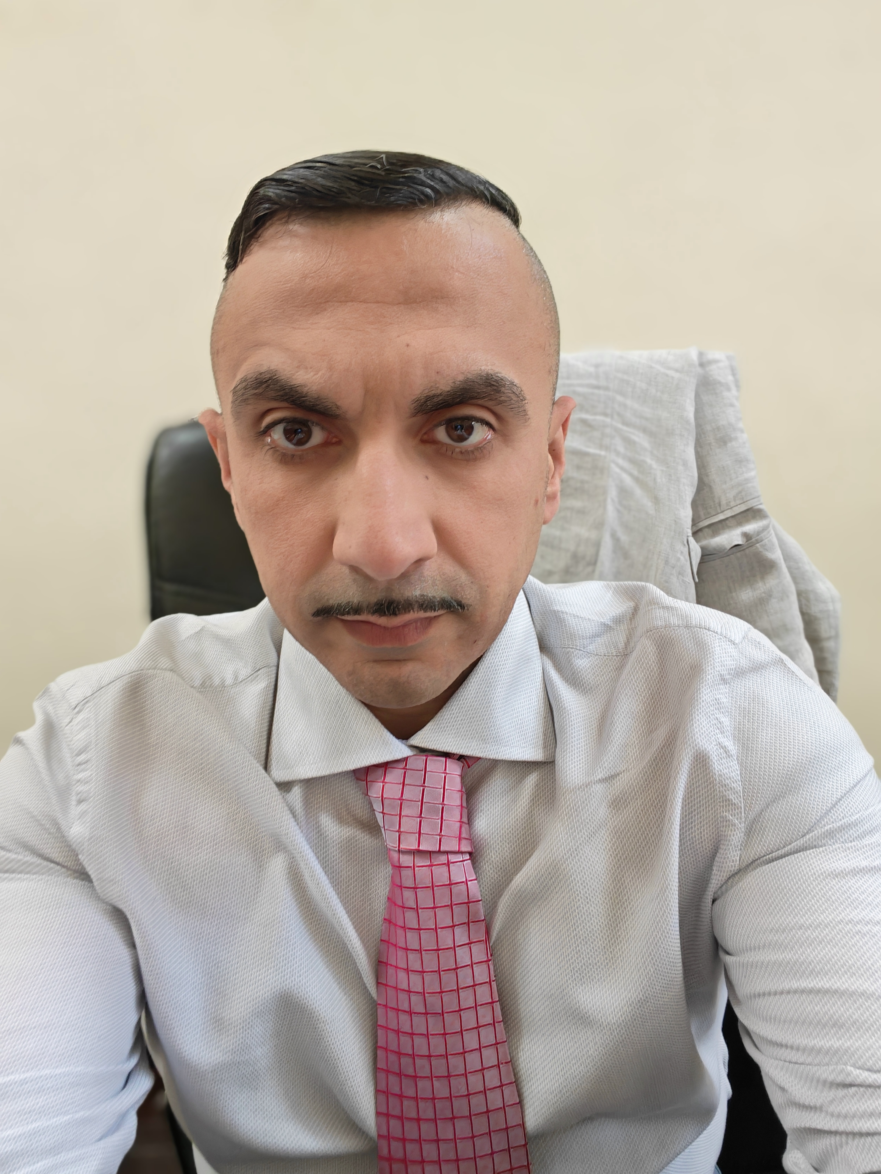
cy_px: 587
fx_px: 848
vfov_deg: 69.4
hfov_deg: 54.9
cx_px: 440
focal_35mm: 25
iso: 320
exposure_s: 1/33
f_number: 2
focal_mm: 2.98
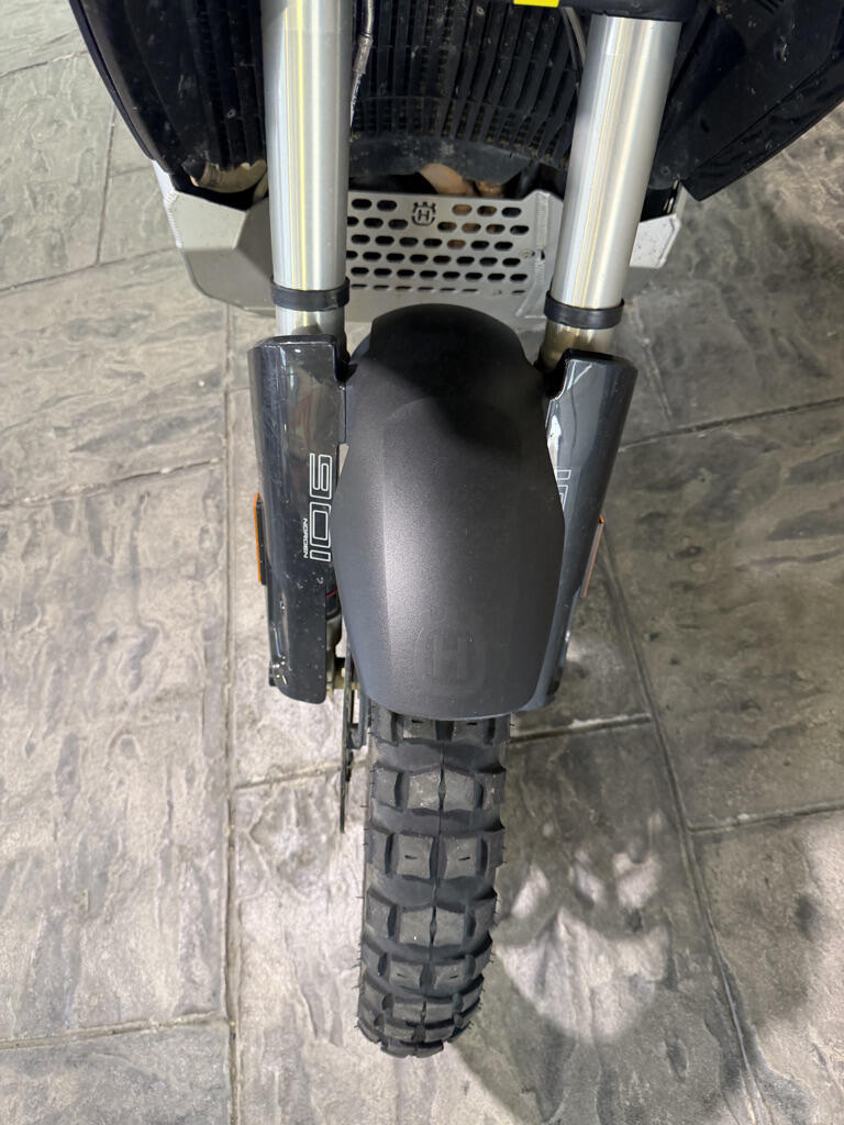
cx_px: 422
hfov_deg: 56.8
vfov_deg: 71.6
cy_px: 562
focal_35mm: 24
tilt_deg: -61.4
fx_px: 780
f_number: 1.78
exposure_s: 1/60
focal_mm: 6.76
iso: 200
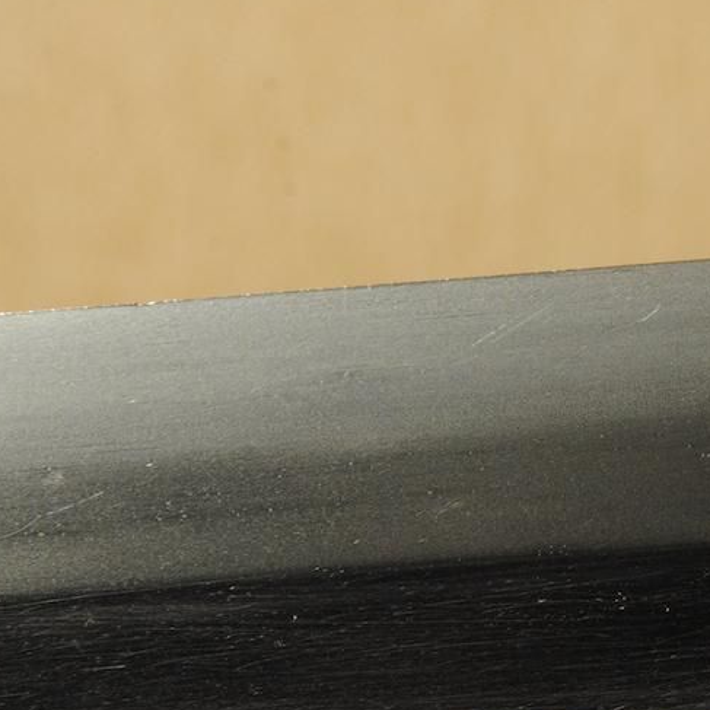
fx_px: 10633
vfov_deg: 3.8
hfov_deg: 3.8
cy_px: 387
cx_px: 910
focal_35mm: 458
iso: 400
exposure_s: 1/2
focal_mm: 125
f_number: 11
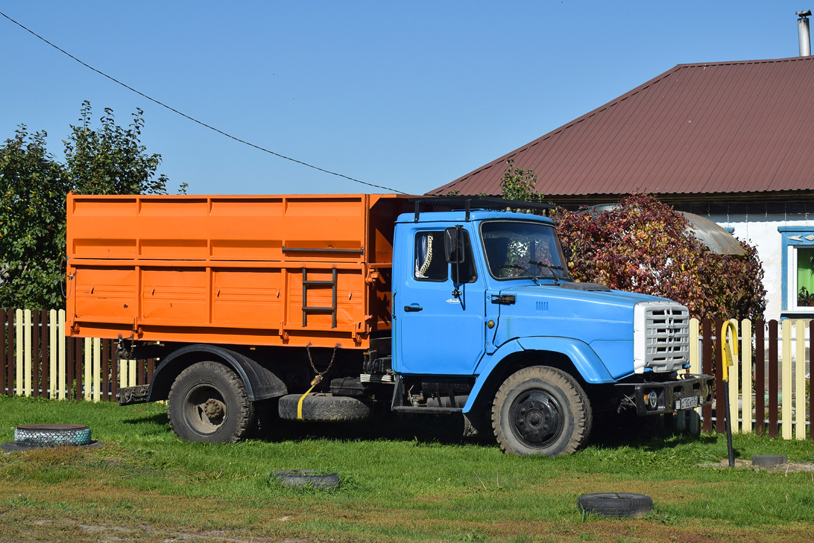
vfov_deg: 19.7
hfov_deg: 29.2
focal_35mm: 69
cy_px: 272
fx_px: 1560
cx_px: 407
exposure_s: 1/1250
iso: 200
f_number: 7.1
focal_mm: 46
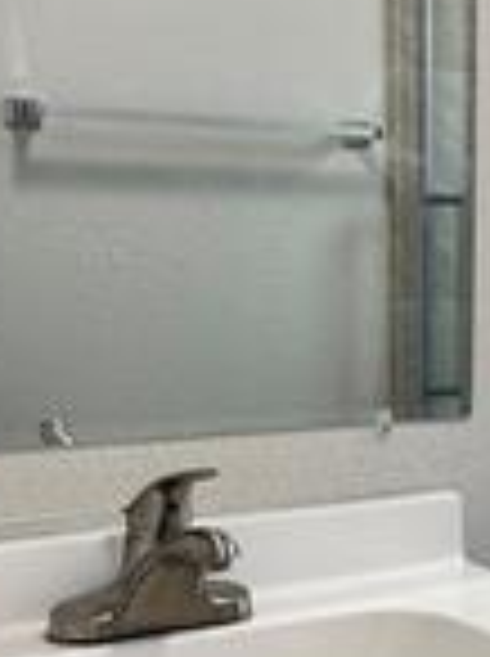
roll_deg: -1.9
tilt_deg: -4.8
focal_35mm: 79
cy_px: 360
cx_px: 670
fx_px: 1495
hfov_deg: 17.3
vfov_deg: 24.7
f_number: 1.78
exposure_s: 1/120
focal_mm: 6.86
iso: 125
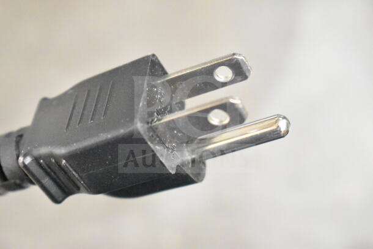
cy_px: 124
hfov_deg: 24.6
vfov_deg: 16.6
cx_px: 186
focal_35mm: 82
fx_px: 855
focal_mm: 55
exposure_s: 1/50
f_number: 5.6
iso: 25600
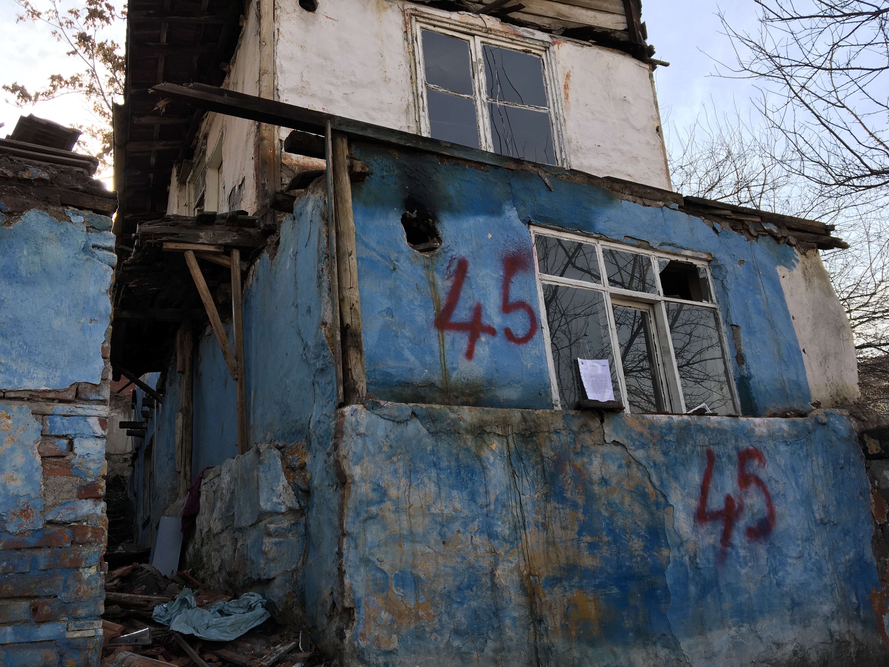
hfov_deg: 61.7
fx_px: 745
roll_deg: +6.6
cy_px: 334
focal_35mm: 29
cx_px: 444
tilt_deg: +20.3
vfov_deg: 48.2
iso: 25
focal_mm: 4.15
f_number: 2.2
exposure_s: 1/601
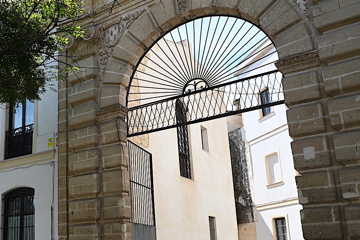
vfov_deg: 34.6
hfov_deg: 48.6
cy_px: 164
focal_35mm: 38
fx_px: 380
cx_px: 86
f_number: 10
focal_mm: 24
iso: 400
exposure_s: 1/400
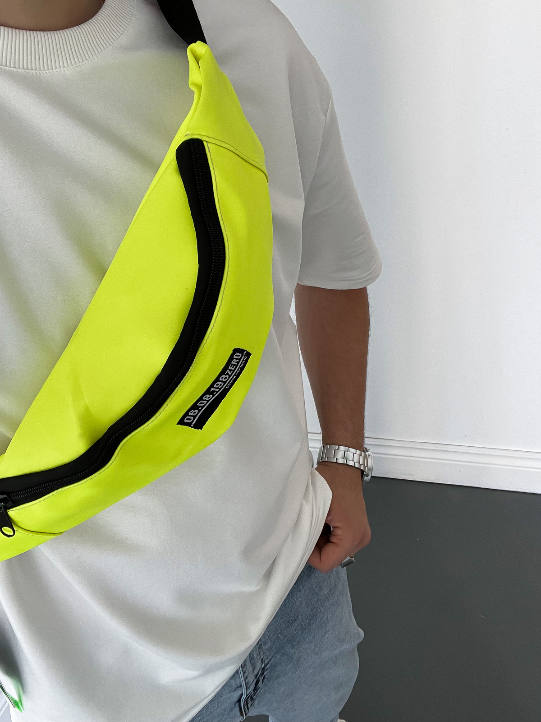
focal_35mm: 30
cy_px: 361
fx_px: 625
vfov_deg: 60.0
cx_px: 270
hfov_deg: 46.8
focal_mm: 2.71
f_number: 2.2
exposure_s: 1/75
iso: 100
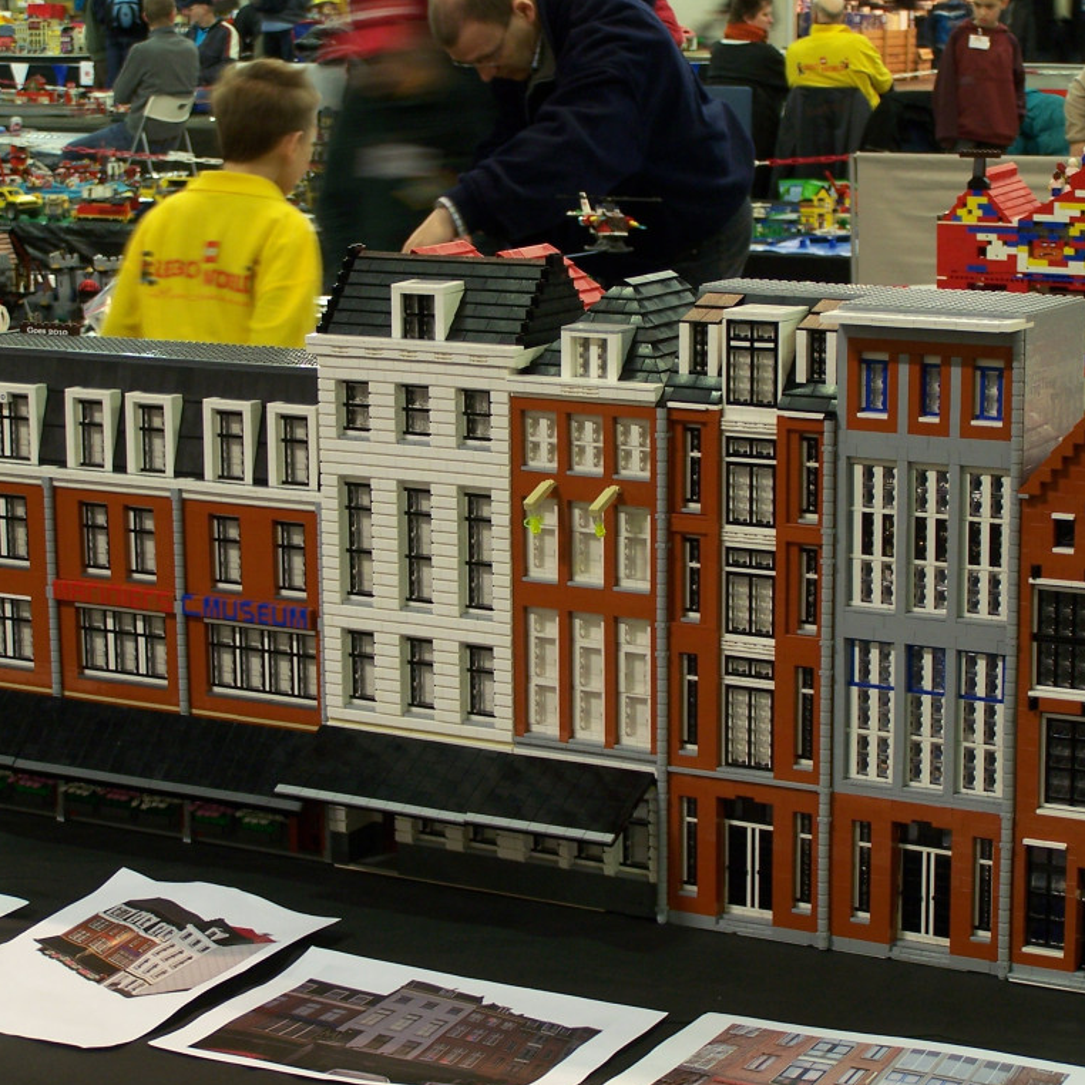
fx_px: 2908
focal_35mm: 82
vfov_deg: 21.1
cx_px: 609
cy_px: 545
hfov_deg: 21.1
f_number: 3.2
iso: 80
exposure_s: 1/2
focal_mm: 11.5
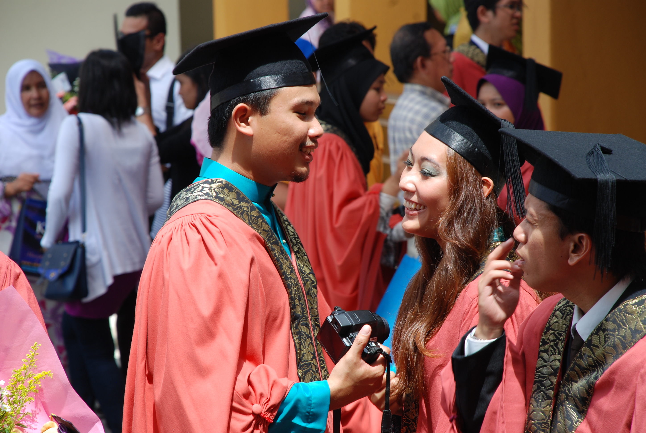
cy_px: 216
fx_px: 3641
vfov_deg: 6.8
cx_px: 323
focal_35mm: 202
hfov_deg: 10.1
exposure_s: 1/100
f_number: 8
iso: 125
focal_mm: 135
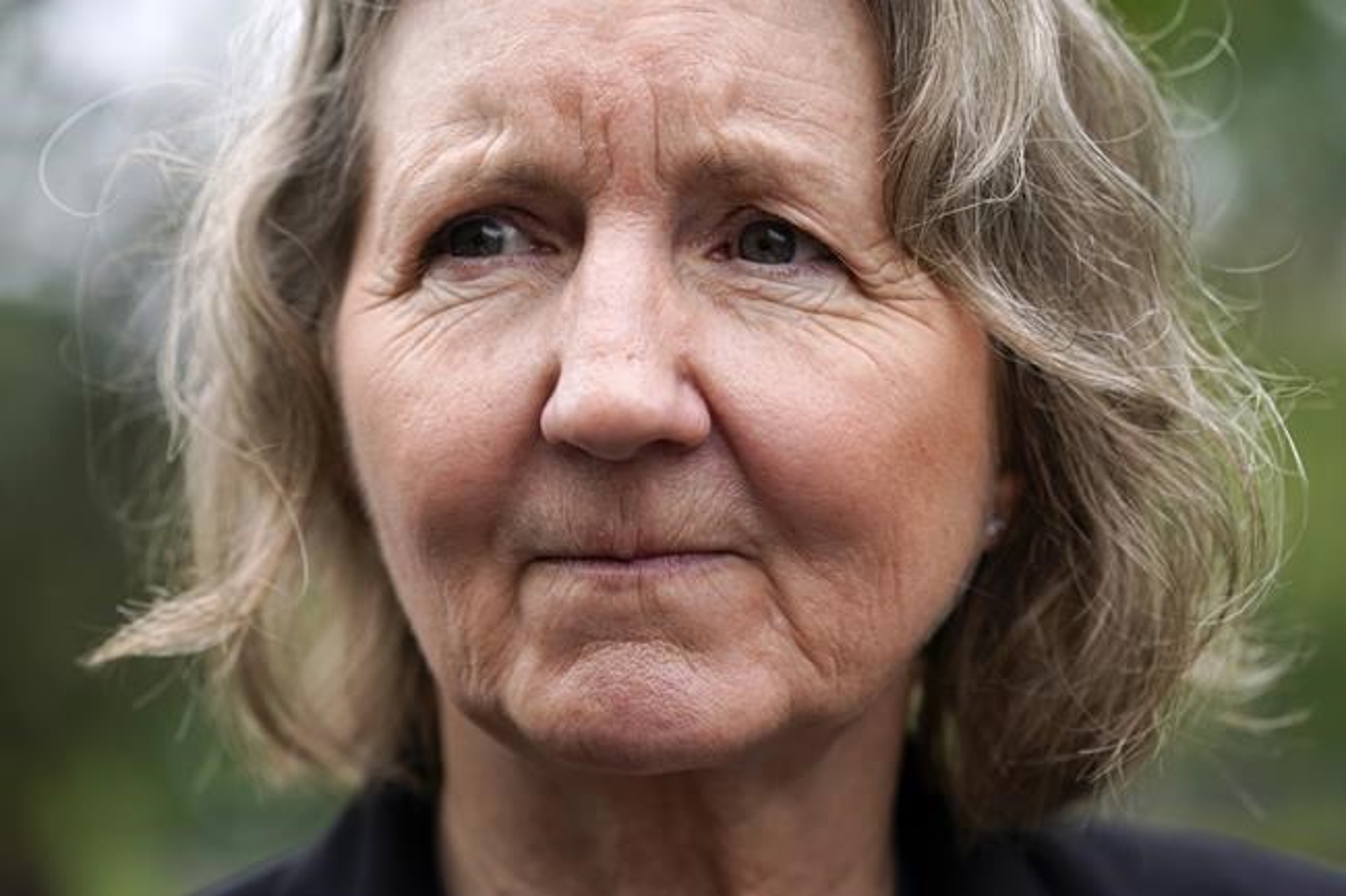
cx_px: 673
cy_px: 448
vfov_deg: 11.4
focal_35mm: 120
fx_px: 4485
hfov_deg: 17.1
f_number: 4
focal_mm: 120
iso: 500
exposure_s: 1/1250
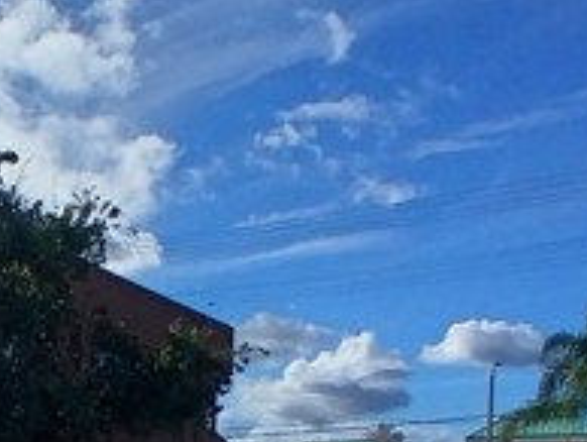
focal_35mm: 56
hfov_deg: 29.9
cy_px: 602
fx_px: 951
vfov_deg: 22.8
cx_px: -97
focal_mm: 1.4
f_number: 2.2
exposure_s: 1/4274
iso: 64
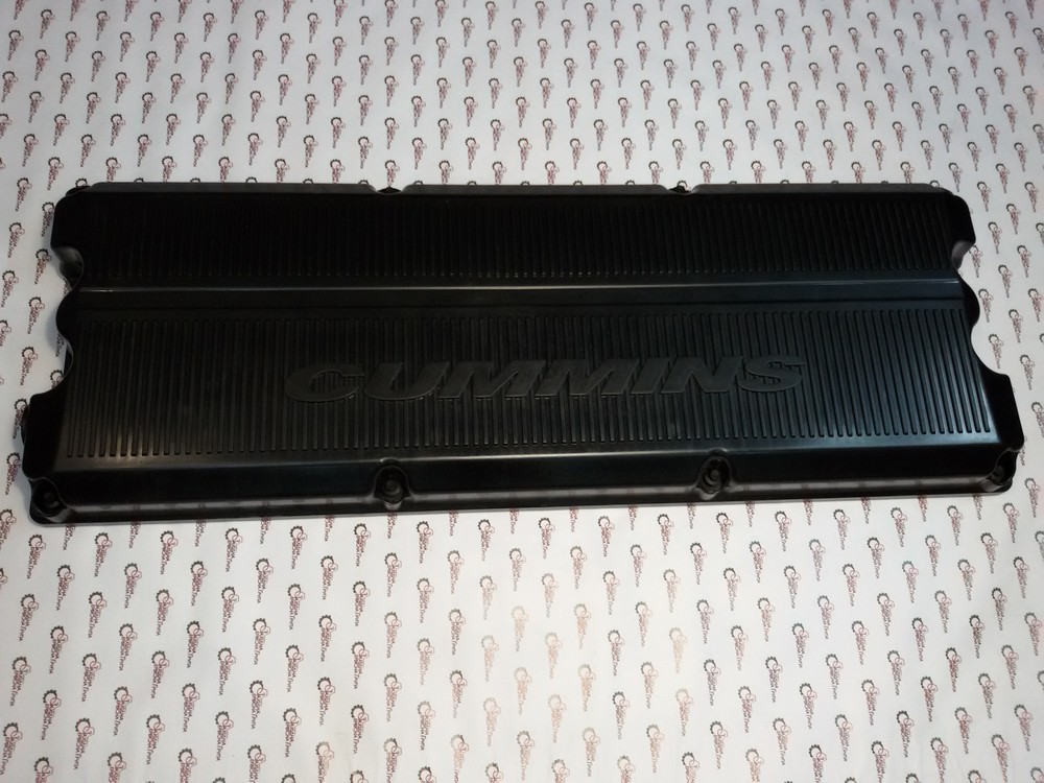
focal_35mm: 31
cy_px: 392
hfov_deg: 58.4
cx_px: 522
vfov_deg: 45.4
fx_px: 935
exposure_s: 1/33
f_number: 2.4
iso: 100
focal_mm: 2.93
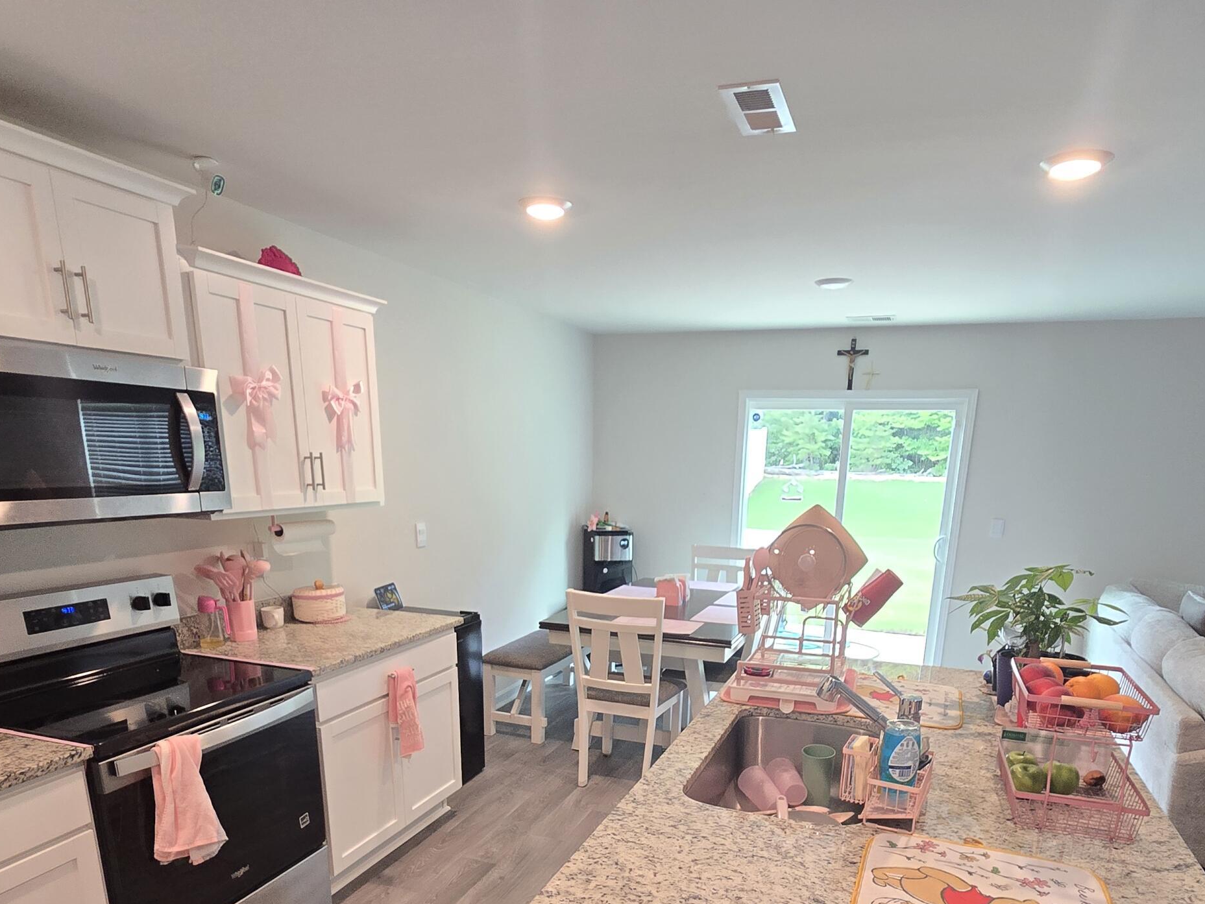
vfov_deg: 59.9
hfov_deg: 79.0
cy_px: 683
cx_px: 624
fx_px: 731
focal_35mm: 21
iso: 250
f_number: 2.2
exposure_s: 1/60
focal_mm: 2.2
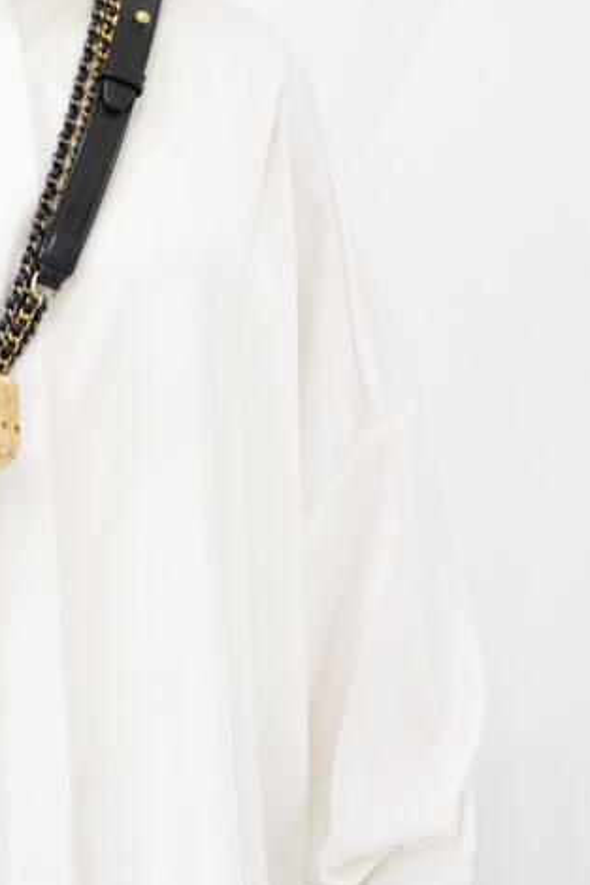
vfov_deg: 18.8
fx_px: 2681
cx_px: -39
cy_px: 384
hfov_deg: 12.4
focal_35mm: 109
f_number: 6.3
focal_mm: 50
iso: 640
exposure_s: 1/8
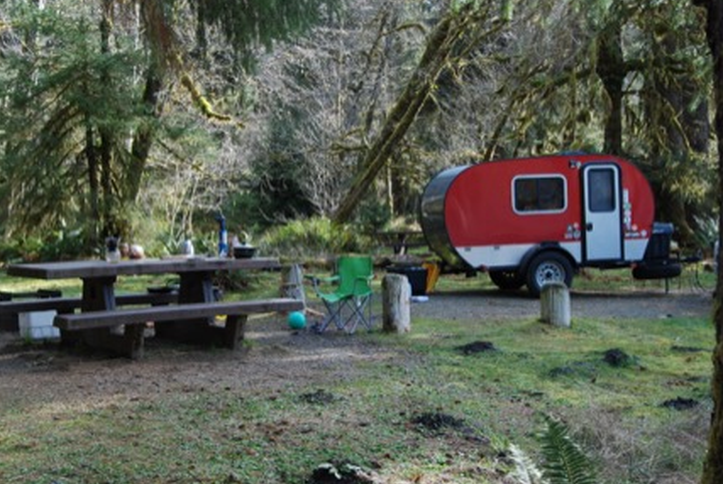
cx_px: 323
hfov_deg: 36.8
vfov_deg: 25.1
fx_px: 1086
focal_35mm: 54
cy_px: 222
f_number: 5.6
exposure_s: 1/125
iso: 400
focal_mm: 32
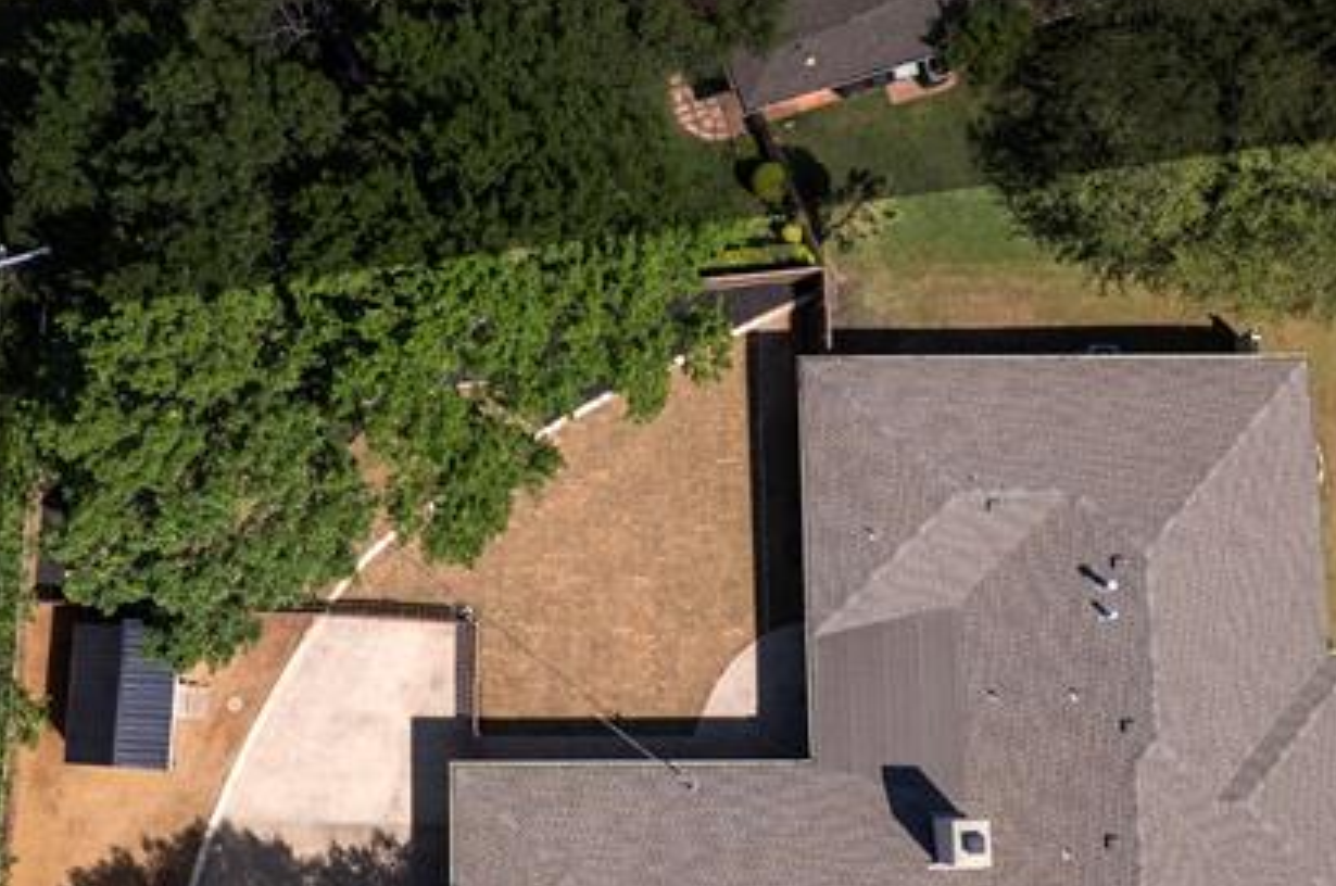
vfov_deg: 24.5
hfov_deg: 35.8
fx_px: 2038
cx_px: 404
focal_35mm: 55
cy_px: 412
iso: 100
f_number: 2.8
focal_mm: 8.38
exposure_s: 1/60
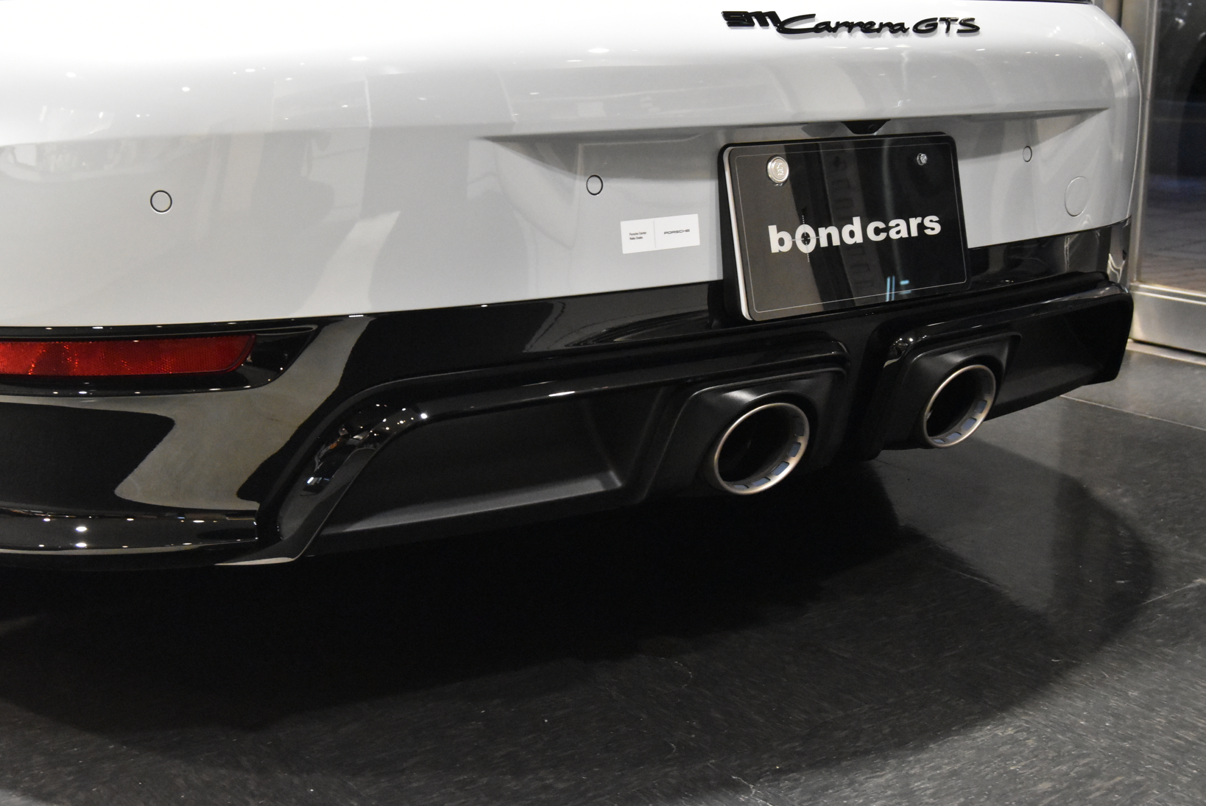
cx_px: 603
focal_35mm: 48
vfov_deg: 28.1
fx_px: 1609
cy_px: 403
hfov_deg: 41.1
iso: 6400
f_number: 8
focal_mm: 32
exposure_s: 1/40
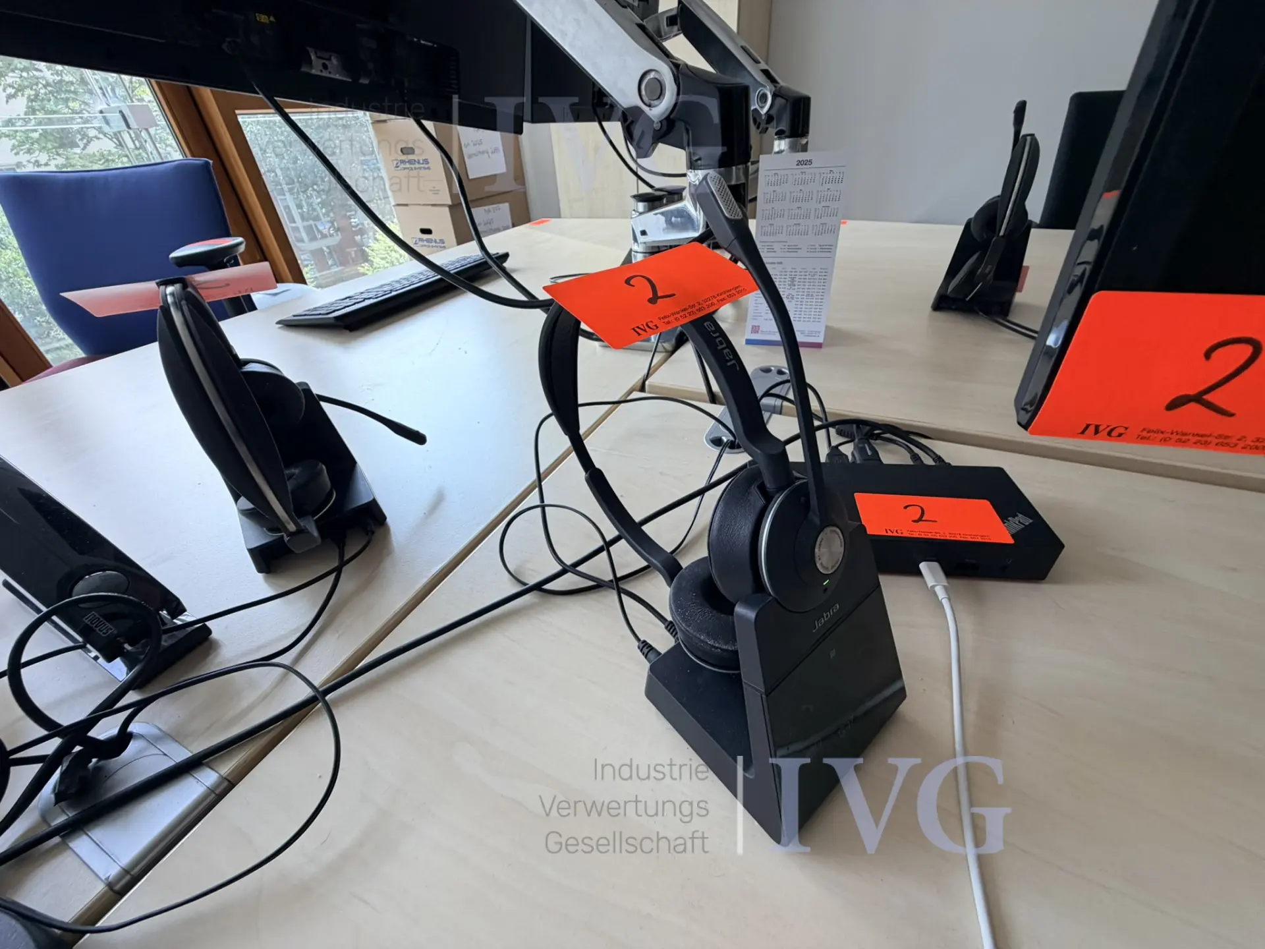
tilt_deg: -33.9
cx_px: 632
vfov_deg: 85.7
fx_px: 512
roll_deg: +5.5
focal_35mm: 14
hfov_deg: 102.1
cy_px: 474
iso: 80
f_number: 2.2
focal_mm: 2.22
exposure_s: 1/121
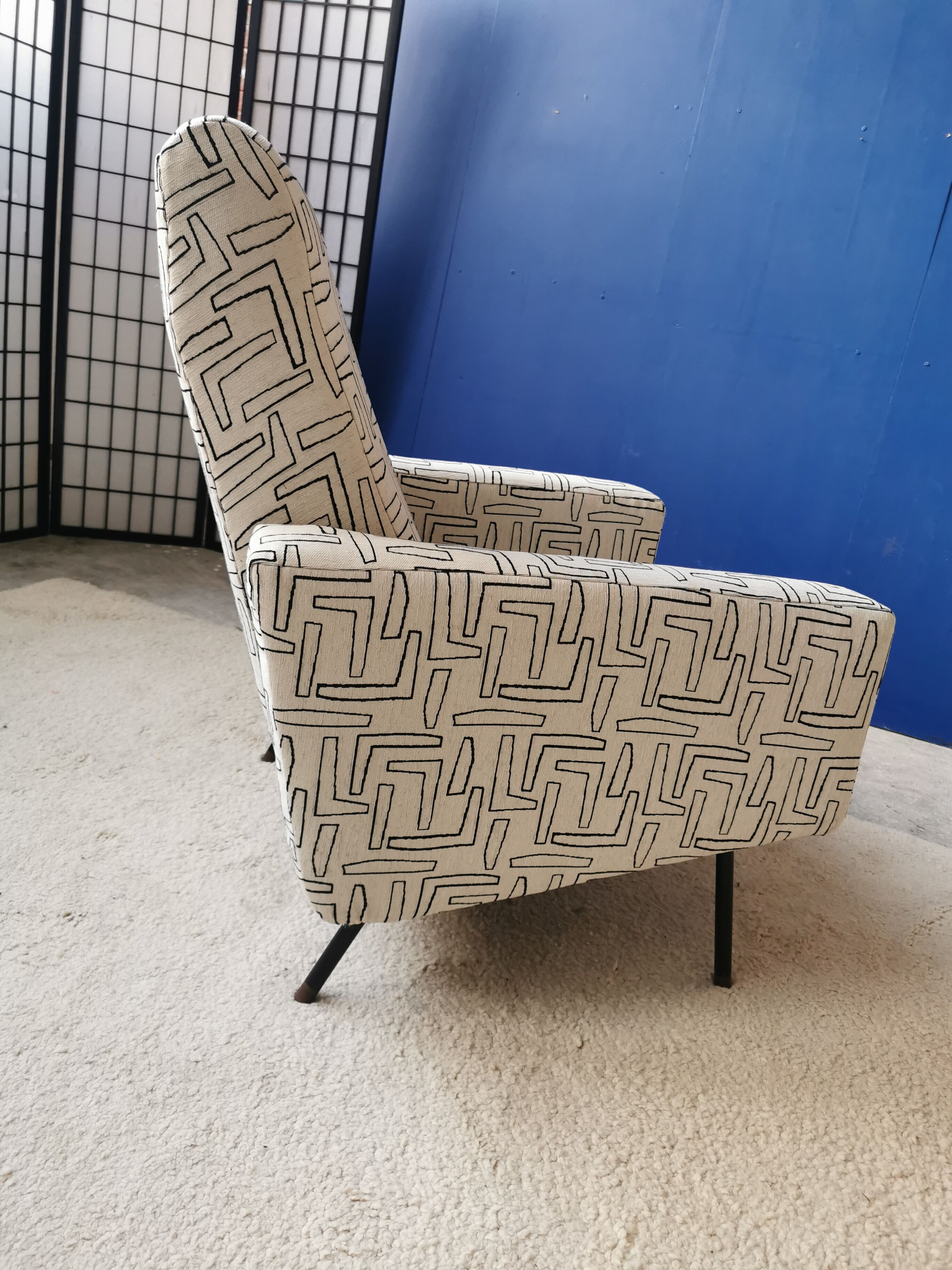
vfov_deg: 65.3
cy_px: 635
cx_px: 476
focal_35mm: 27
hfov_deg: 51.4
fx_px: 990
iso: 160
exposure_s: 1/100
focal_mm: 5.56
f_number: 1.6
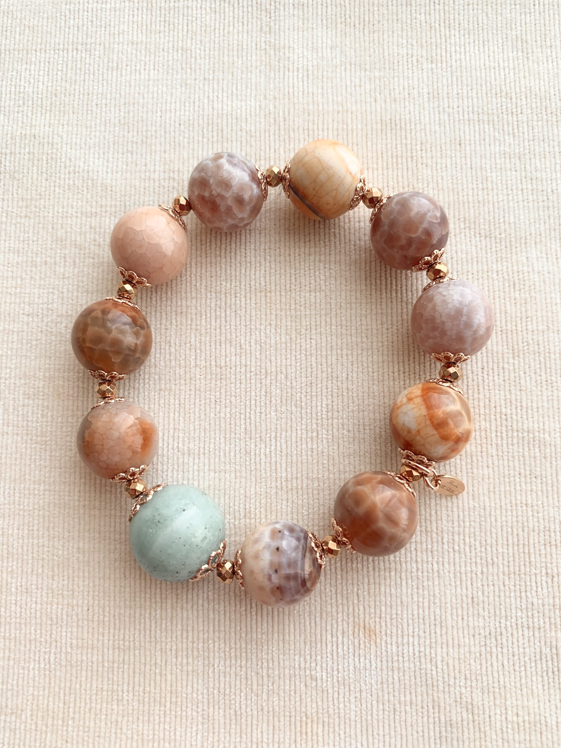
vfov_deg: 67.3
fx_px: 562
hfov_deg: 53.1
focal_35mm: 26
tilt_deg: -81.1
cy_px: 374
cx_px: 280
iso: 40
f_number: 1.8
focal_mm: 4.25
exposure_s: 1/121
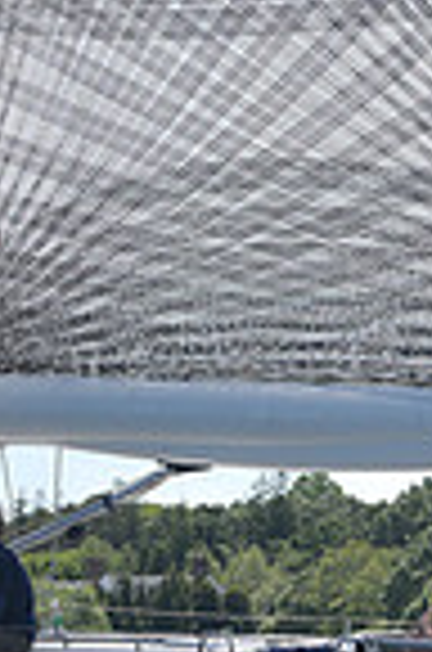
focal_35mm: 281
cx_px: 252
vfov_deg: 7.3
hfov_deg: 4.9
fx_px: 5082
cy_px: 290
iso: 320
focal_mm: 70
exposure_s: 1/800
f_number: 5.6
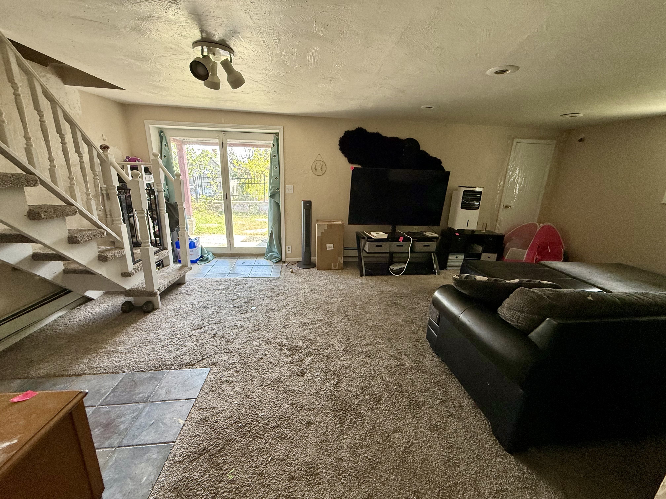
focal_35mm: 14
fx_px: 269
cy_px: 250
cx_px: 333
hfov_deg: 102.1
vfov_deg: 85.7
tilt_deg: -15.2
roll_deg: -2.1
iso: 200
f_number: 2.2
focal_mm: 2.22
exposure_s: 1/99
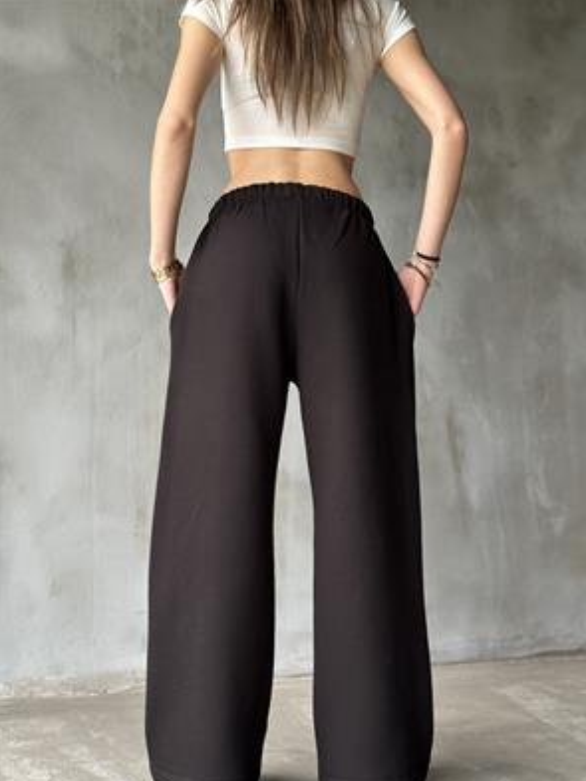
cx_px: 316
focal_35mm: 52
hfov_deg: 28.0
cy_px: 419
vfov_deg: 36.8
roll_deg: -0.8
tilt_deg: +2.4
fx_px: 1173
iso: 200
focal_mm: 6.86
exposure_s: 1/60
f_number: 1.78
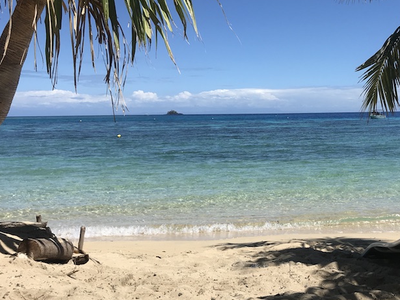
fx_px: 474
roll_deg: +1.0
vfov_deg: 35.1
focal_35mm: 41
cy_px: 153
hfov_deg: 44.8
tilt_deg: -4.1
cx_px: 280
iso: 20
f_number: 1.8
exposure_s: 1/4000
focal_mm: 3.99
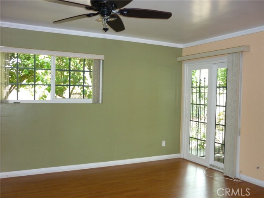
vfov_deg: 42.9
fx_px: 252
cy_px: 99
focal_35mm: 33
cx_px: 132
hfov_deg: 55.4
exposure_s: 1/30
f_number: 2.8
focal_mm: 5.5
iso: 320
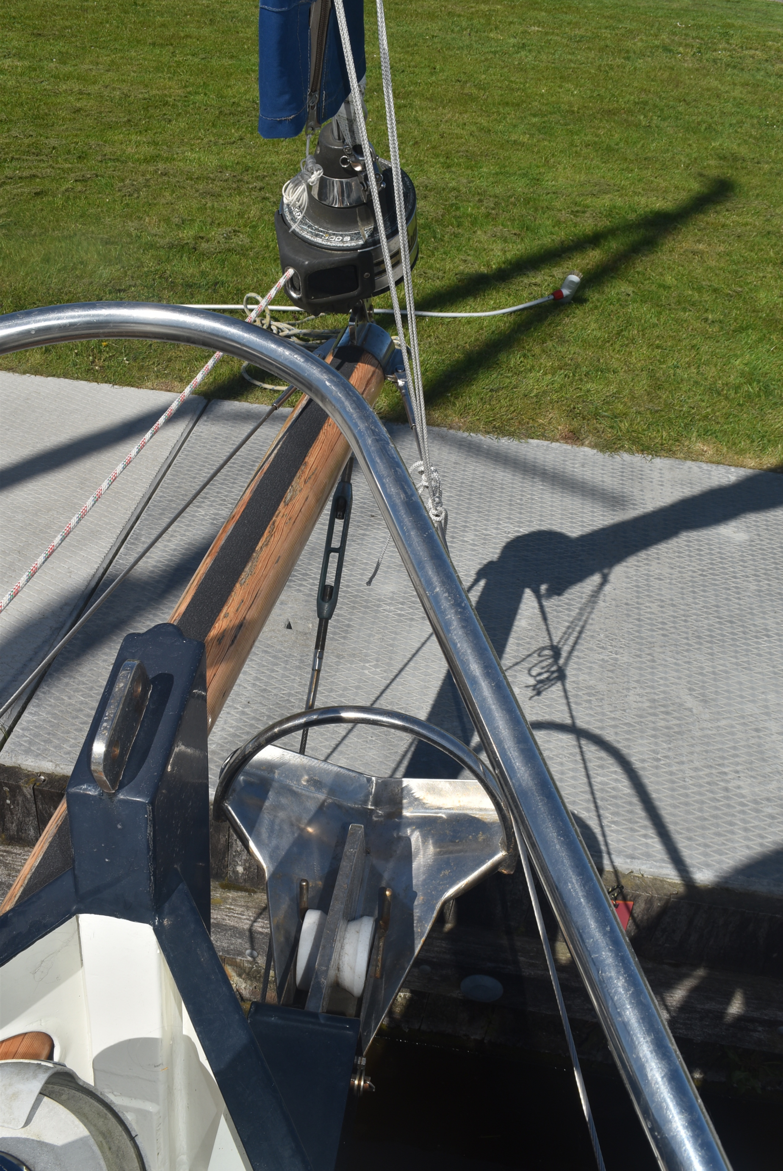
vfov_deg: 61.9
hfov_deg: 43.7
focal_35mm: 30
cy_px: 586
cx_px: 392
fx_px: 977
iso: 100
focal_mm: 20
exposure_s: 1/200
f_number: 14
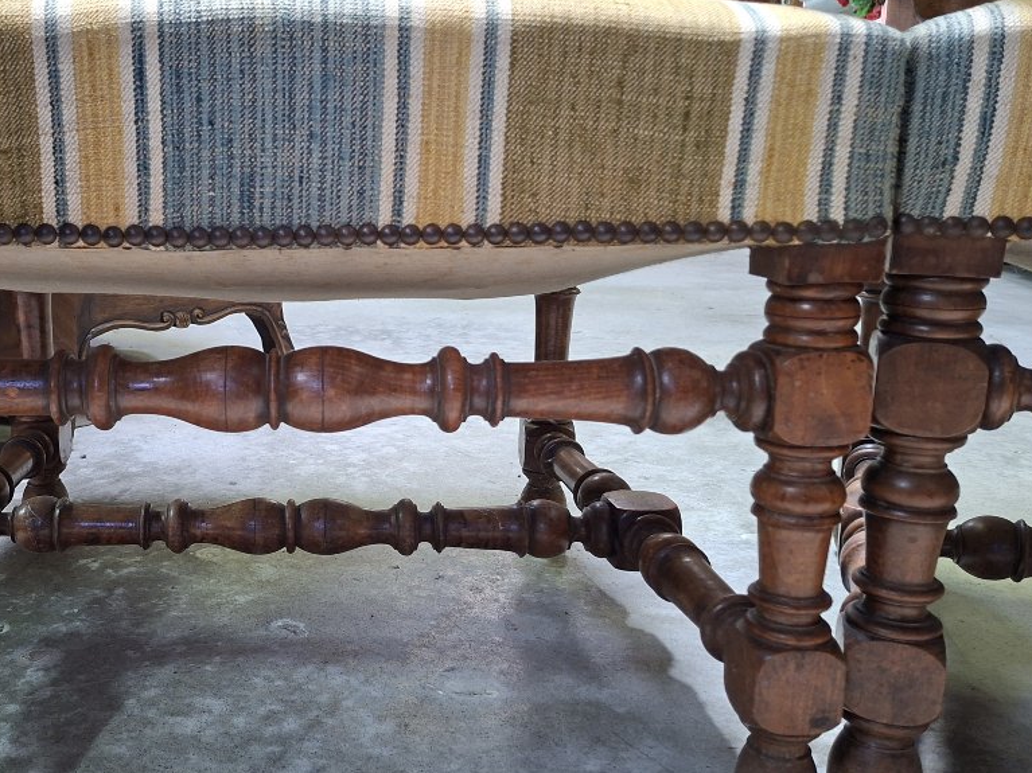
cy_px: 383
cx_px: 308
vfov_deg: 39.6
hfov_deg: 50.0
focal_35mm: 36
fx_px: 1073
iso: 320
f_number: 1.8
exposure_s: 1/33
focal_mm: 5.54
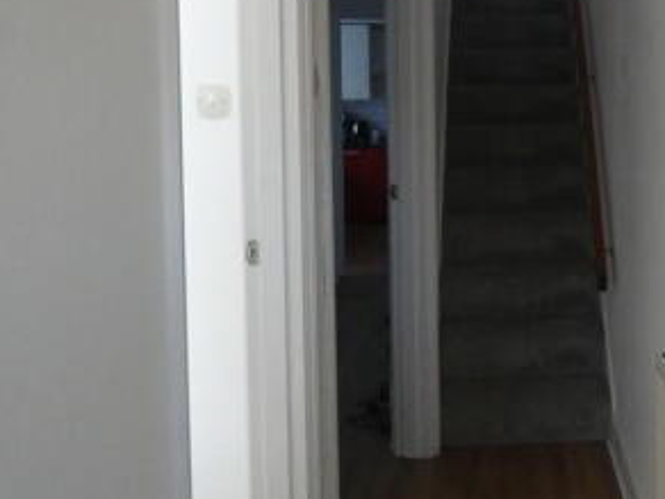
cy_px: 117
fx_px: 768
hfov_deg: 44.2
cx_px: 548
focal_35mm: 40
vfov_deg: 35.1
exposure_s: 1/60
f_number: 2.8
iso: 500
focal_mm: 3.6
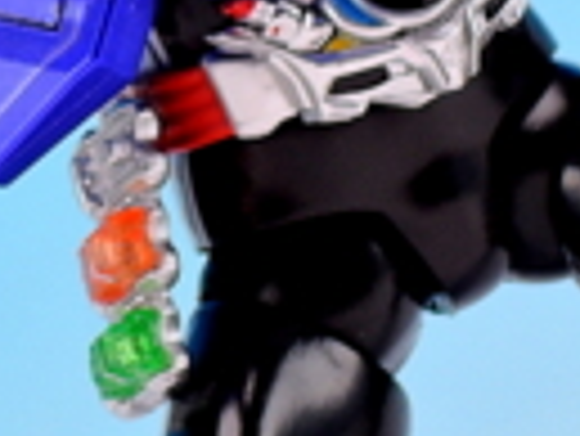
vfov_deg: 3.8
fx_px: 6608
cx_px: 36
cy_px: -184
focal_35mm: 394
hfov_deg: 5.0
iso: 80
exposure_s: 1/4
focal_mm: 18.2
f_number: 4.5
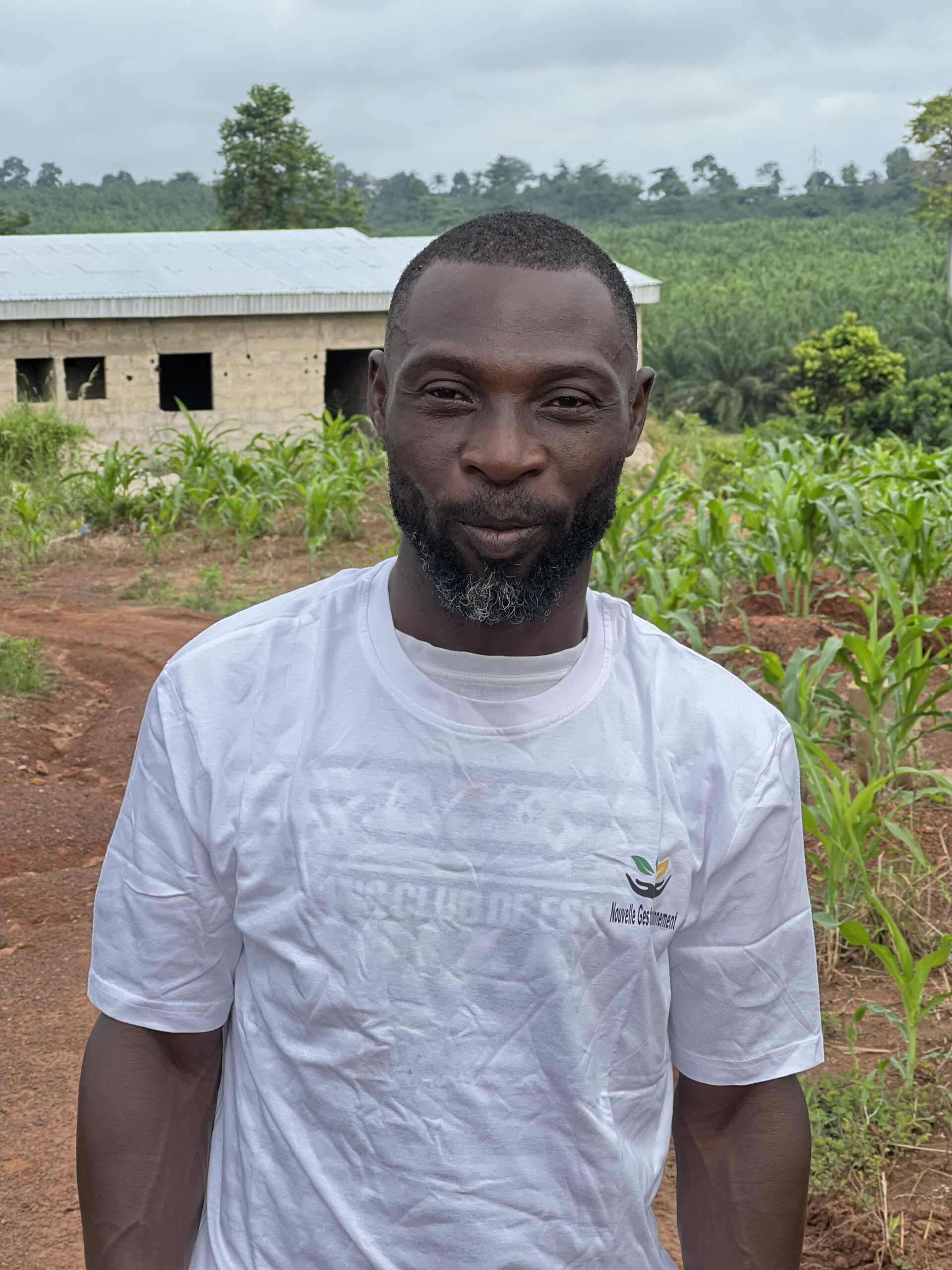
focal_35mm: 77
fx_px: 2824
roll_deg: +1.2
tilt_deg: -7.7
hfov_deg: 19.1
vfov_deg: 25.3
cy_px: 635
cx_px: 476
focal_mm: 9
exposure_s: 1/243
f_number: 2.8
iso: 25
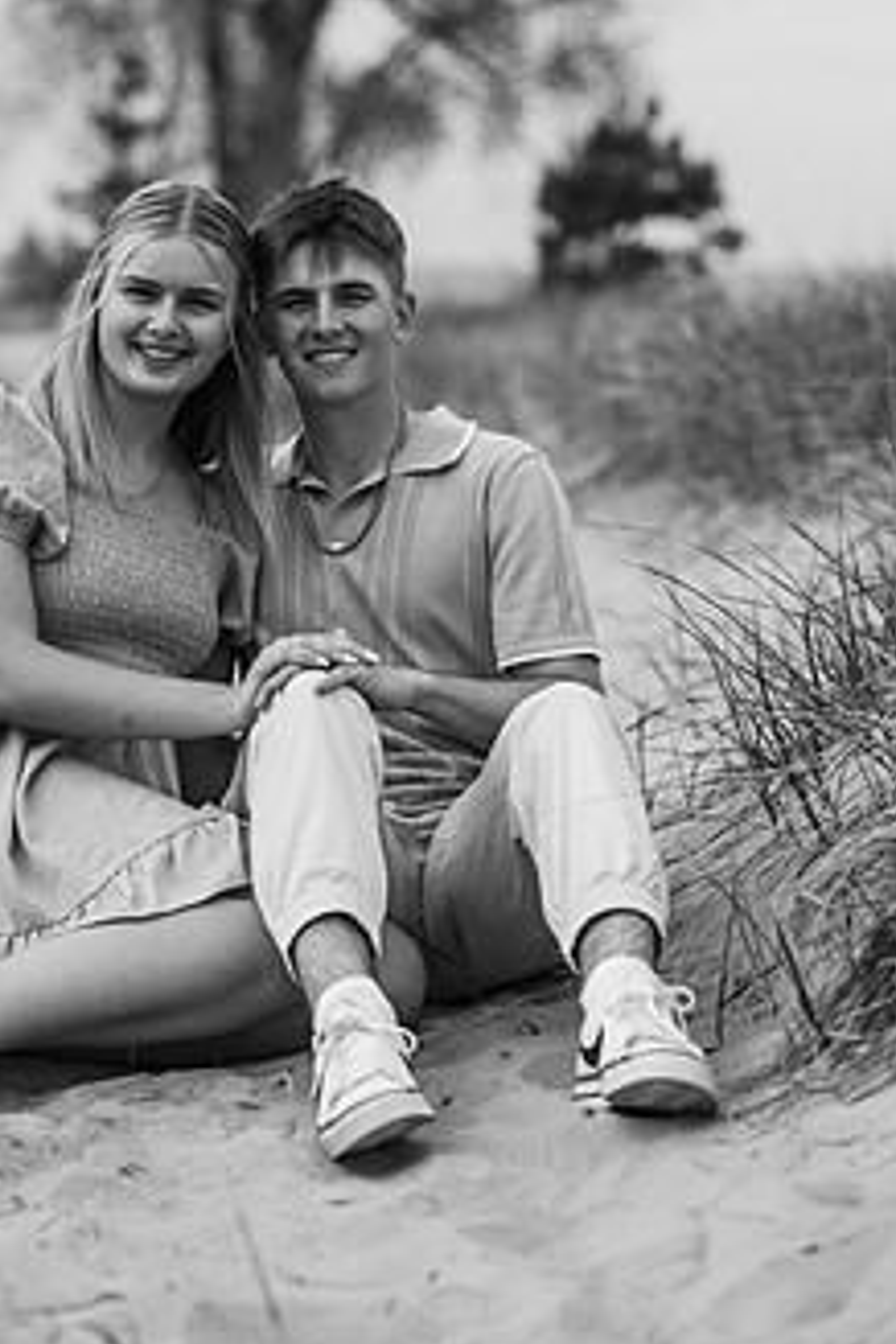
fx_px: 4368
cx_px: 284
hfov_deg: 11.7
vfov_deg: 17.5
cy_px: 514
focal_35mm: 117
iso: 200
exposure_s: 1/1000
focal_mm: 85
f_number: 2.8
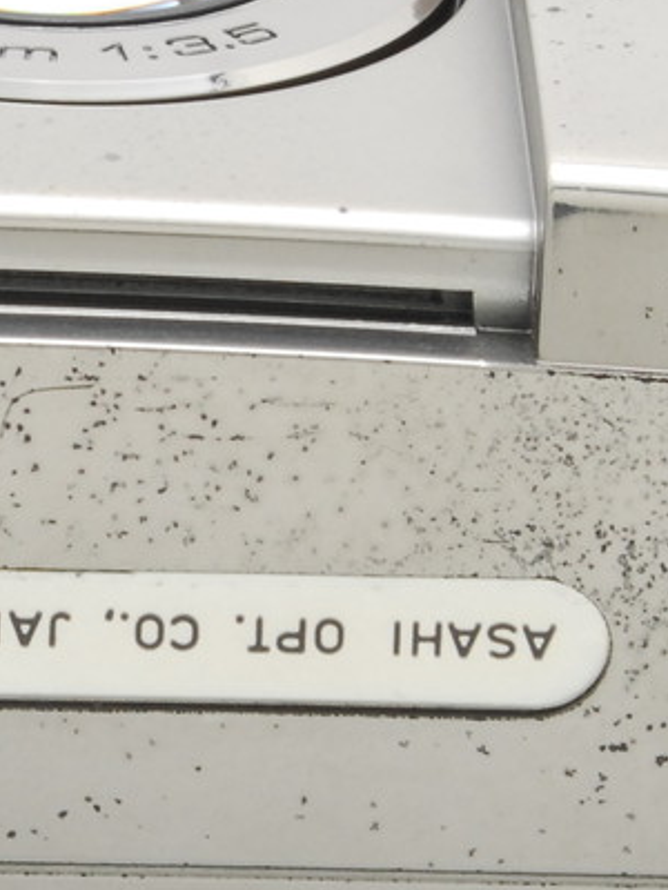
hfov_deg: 4.7
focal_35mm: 318
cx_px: -254
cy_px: 342
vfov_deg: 6.2
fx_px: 8180
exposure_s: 1/100
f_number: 18
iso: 400
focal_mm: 55
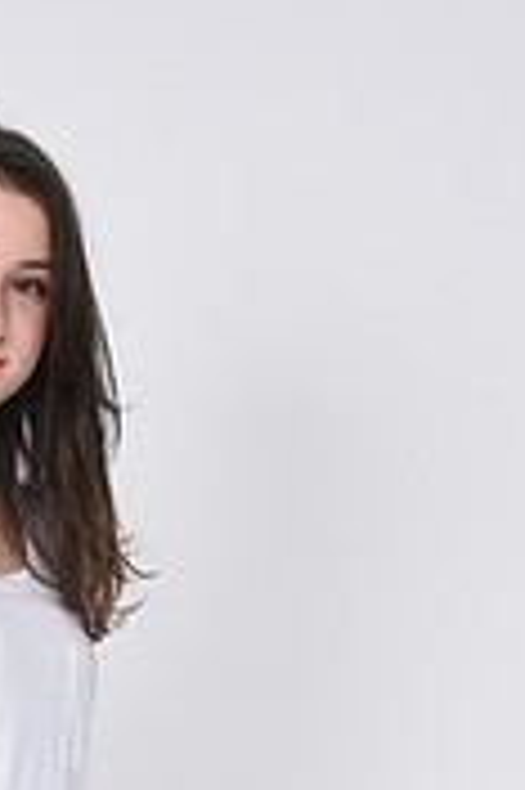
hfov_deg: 8.6
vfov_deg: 12.6
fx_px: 3463
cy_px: 996
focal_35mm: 158
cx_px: -25
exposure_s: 1/125
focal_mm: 48
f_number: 8
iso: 160
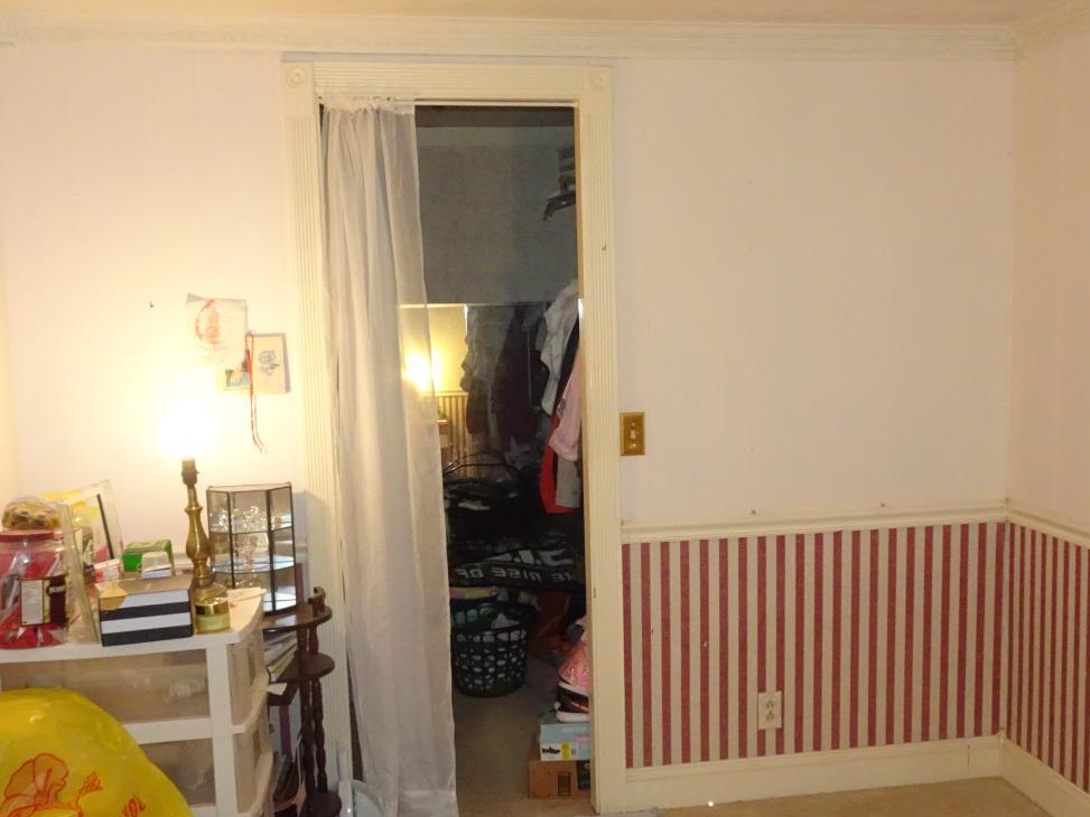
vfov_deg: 38.6
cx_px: 580
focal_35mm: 37
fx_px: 1165
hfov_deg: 50.1
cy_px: 447
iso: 800
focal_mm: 4.1
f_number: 3.5
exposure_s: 1/30
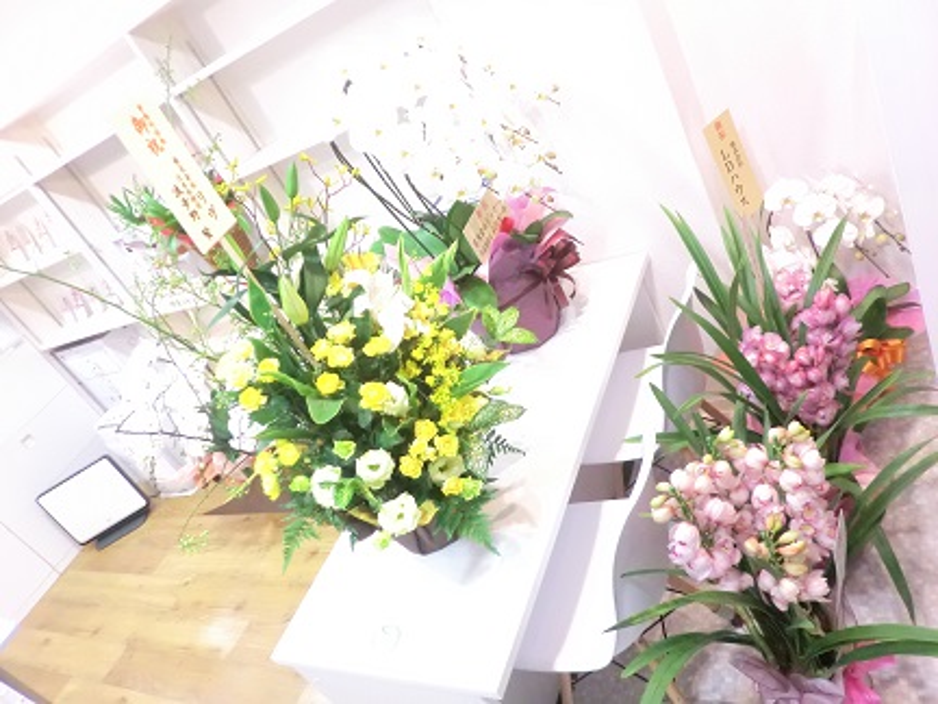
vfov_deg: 53.1
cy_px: 352
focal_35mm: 26
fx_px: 705
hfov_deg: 67.3
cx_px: 469
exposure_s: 1/20
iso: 800
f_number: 2.8
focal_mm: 4.7
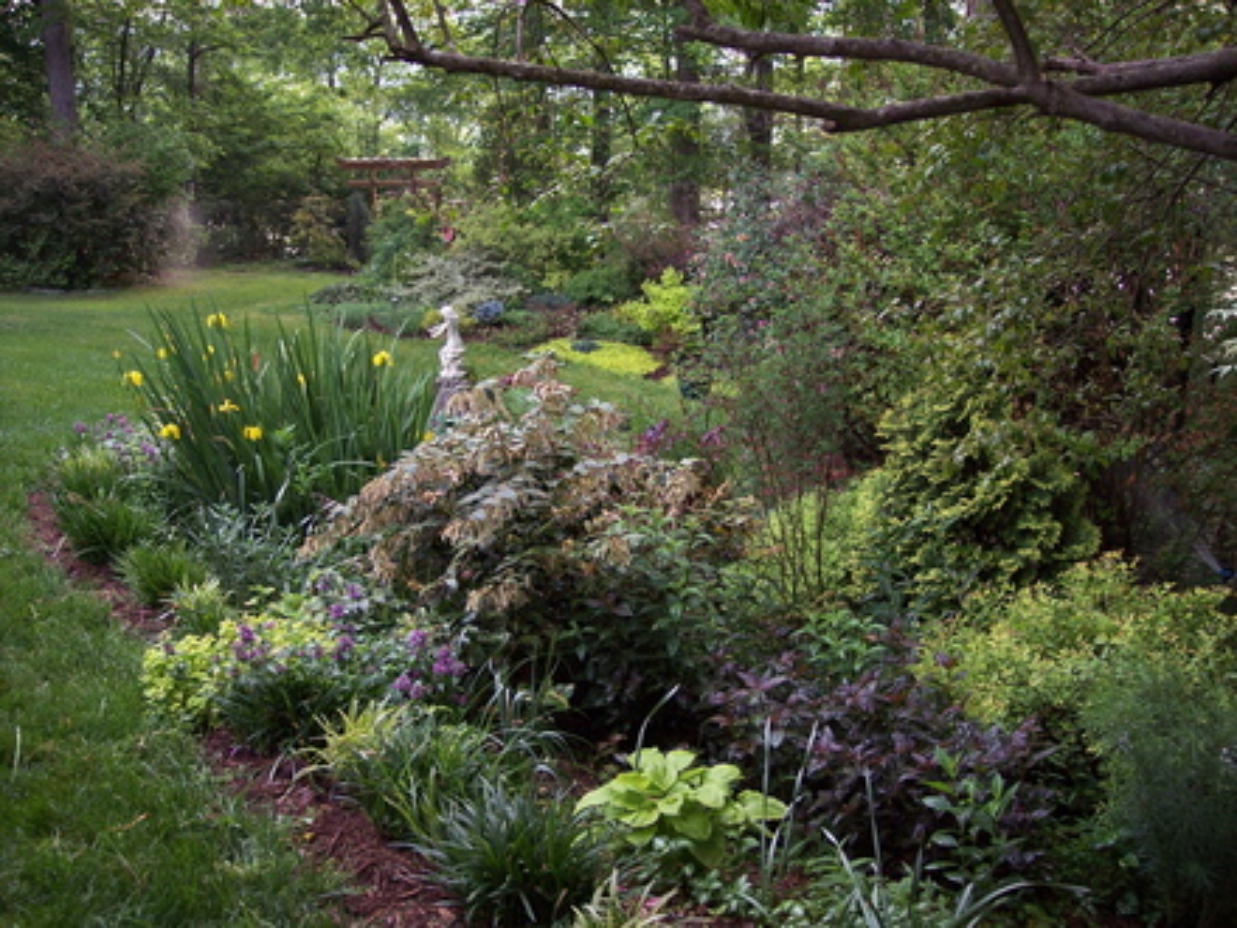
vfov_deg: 36.8
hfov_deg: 47.9
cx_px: 618
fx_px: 1394
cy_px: 464
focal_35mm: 39
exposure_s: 1/60
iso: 100
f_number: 2.8
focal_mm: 8
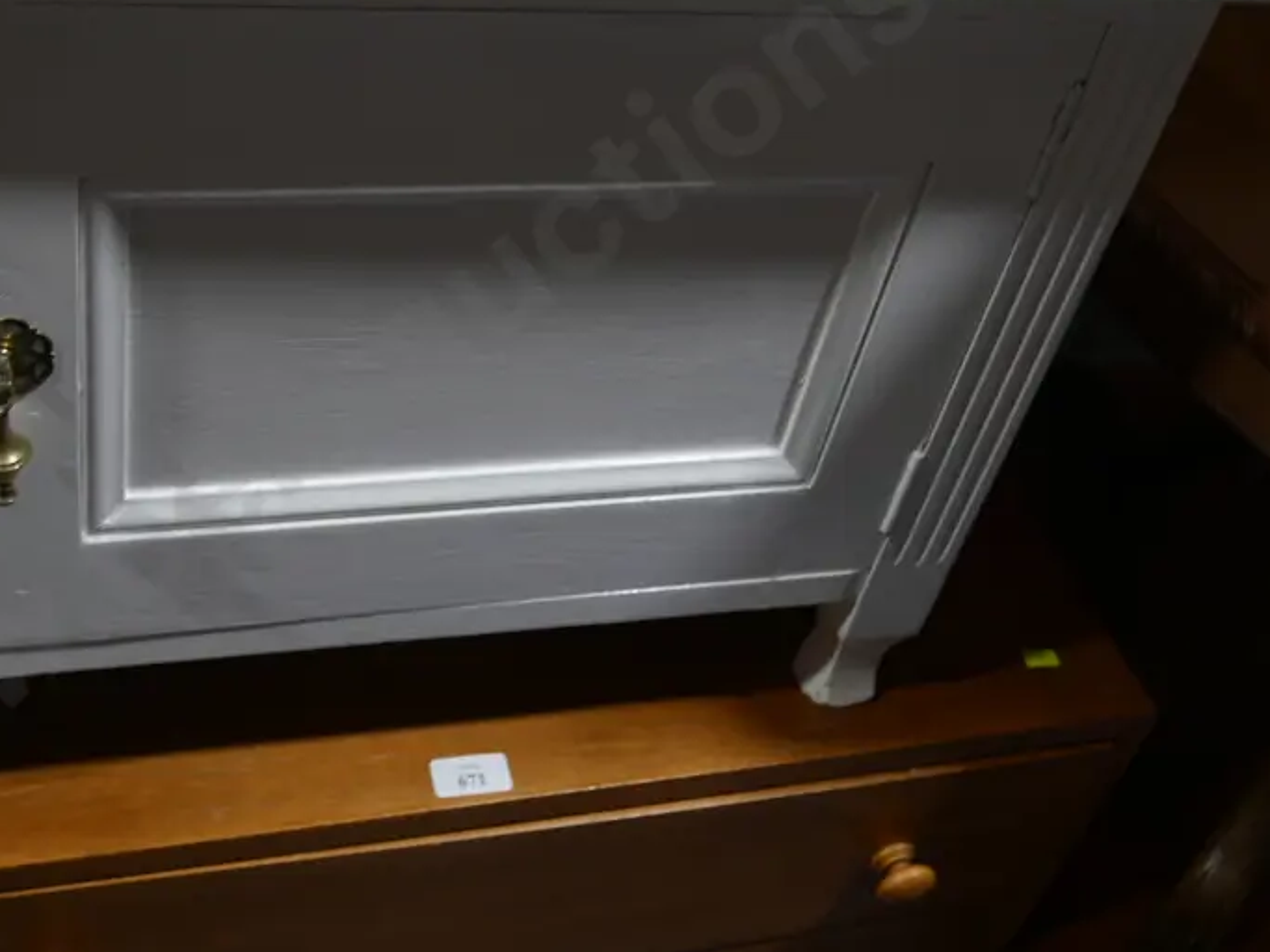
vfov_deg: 33.9
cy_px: 277
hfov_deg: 44.6
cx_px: 513
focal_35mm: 42
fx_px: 1541
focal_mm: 14
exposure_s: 1/100
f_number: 3.5
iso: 200
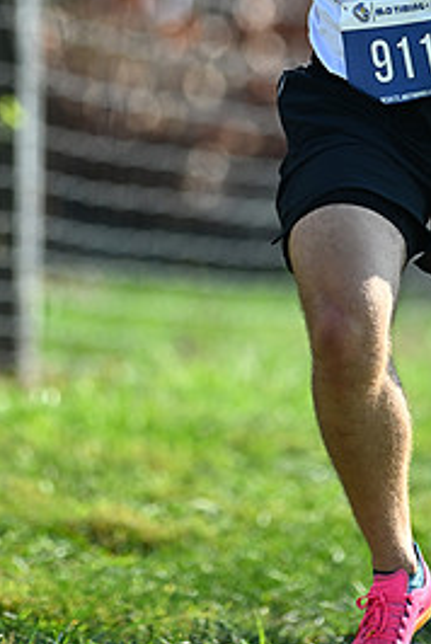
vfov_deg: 3.2
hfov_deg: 2.1
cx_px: 251
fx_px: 11695
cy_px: 24
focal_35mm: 653
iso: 360
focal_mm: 300
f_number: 2.8
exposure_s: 1/2500
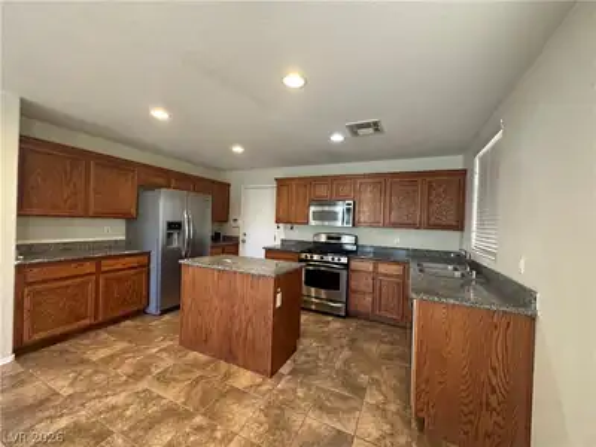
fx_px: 241
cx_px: 298
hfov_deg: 102.1
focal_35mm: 14
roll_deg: -3.3
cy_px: 224
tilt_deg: -1.3
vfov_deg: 85.7
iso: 250
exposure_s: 1/60
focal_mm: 2.22
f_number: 2.2
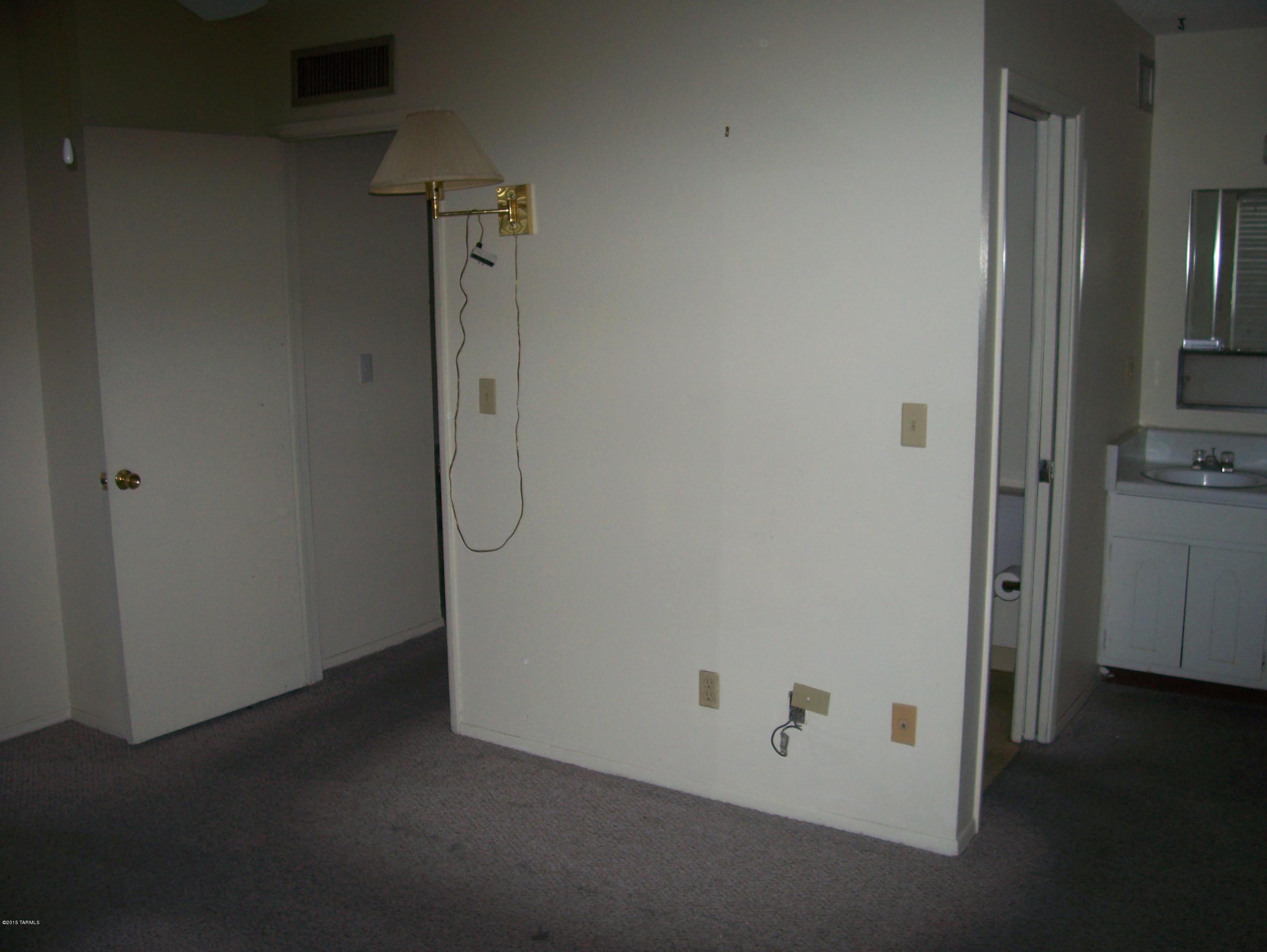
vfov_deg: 41.8
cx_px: 634
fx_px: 1245
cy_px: 476
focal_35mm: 34
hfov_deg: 53.9
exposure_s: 1/60
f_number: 2.7
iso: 80
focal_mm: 5.6
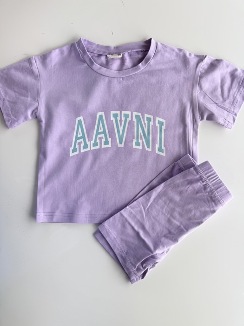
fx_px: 226
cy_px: 163
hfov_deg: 56.8
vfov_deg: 71.6
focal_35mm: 24
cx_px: 122
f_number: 1.78
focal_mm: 6.76
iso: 80
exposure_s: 1/350
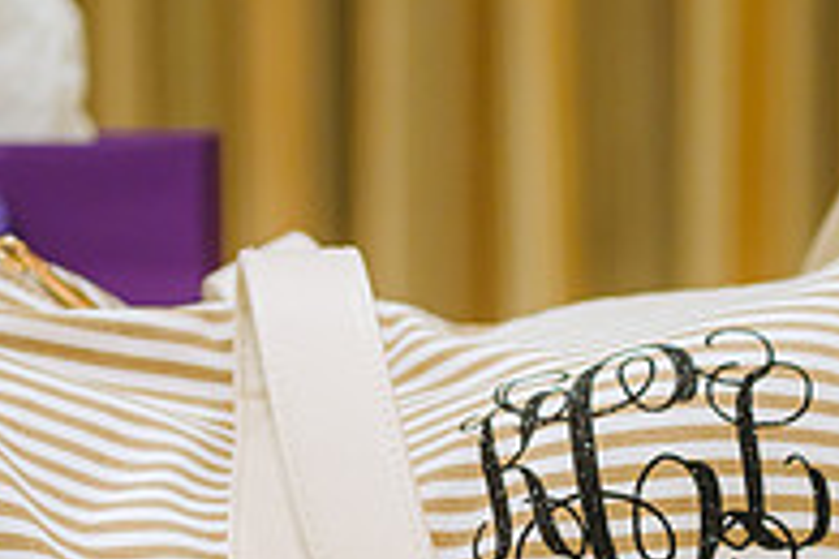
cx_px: 383
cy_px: 482
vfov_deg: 6.6
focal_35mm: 208
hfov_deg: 9.9
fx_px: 4847
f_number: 3.2
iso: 1250
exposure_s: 1/160
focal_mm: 70
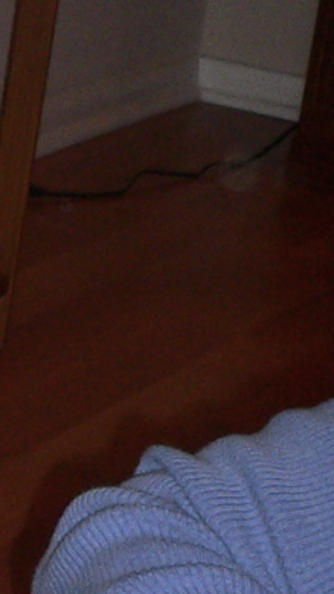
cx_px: -589
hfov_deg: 6.7
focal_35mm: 167
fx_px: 2633
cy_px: 431
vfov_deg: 12.9
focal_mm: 5.8
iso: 100
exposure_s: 1/60
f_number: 2.8
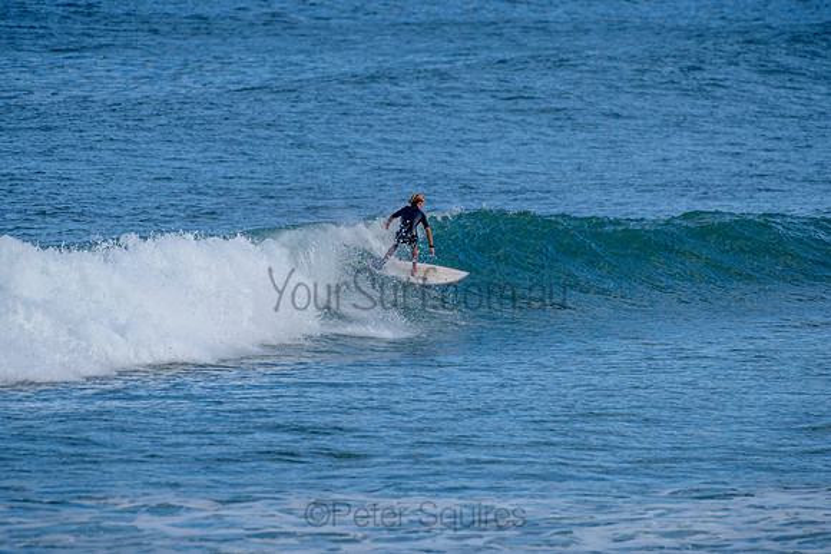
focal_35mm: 612
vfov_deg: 2.2
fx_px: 14131
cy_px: 277
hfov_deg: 3.4
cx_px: 416
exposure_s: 1/1250
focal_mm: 500
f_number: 5.6
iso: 200
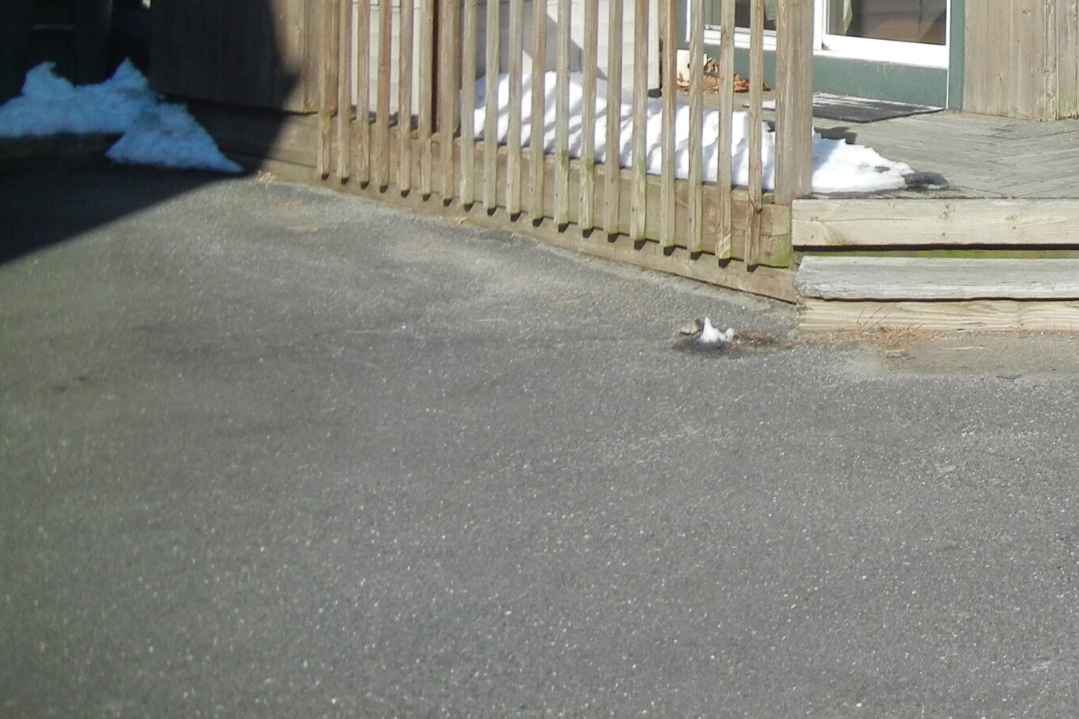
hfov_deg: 26.2
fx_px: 2128
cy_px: -142
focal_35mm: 71
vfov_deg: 18.2
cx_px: 1200
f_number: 7
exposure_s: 1/427
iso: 160
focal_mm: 5.4
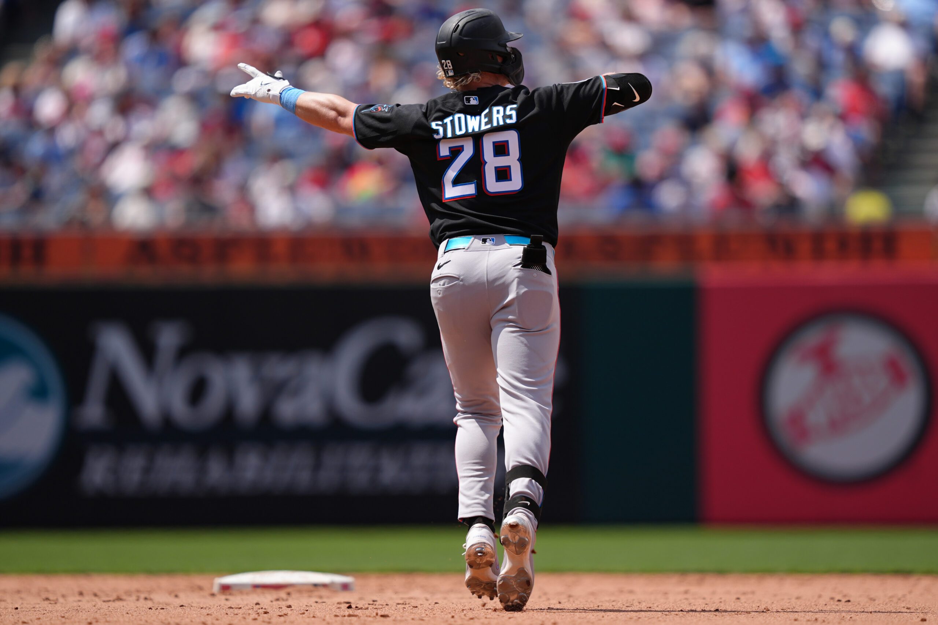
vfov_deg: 3.4
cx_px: 469
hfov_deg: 5.2
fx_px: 10422
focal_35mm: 400
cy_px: 312
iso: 320
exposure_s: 1/6400
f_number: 2.8
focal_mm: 400
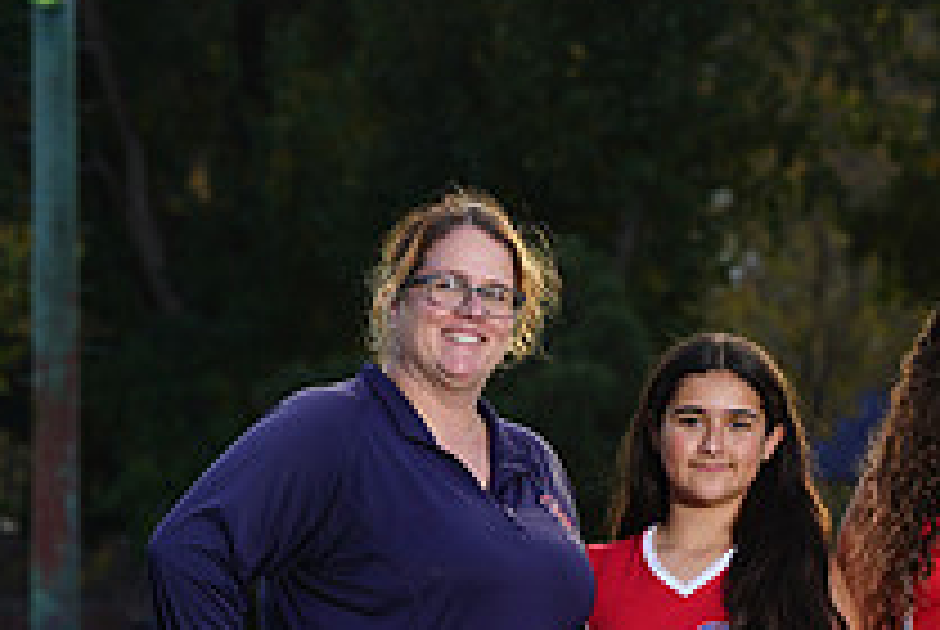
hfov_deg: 5.6
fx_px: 9570
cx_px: 886
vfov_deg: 3.8
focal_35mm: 366
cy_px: 839
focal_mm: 132
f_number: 7.1
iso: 160
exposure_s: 1/250
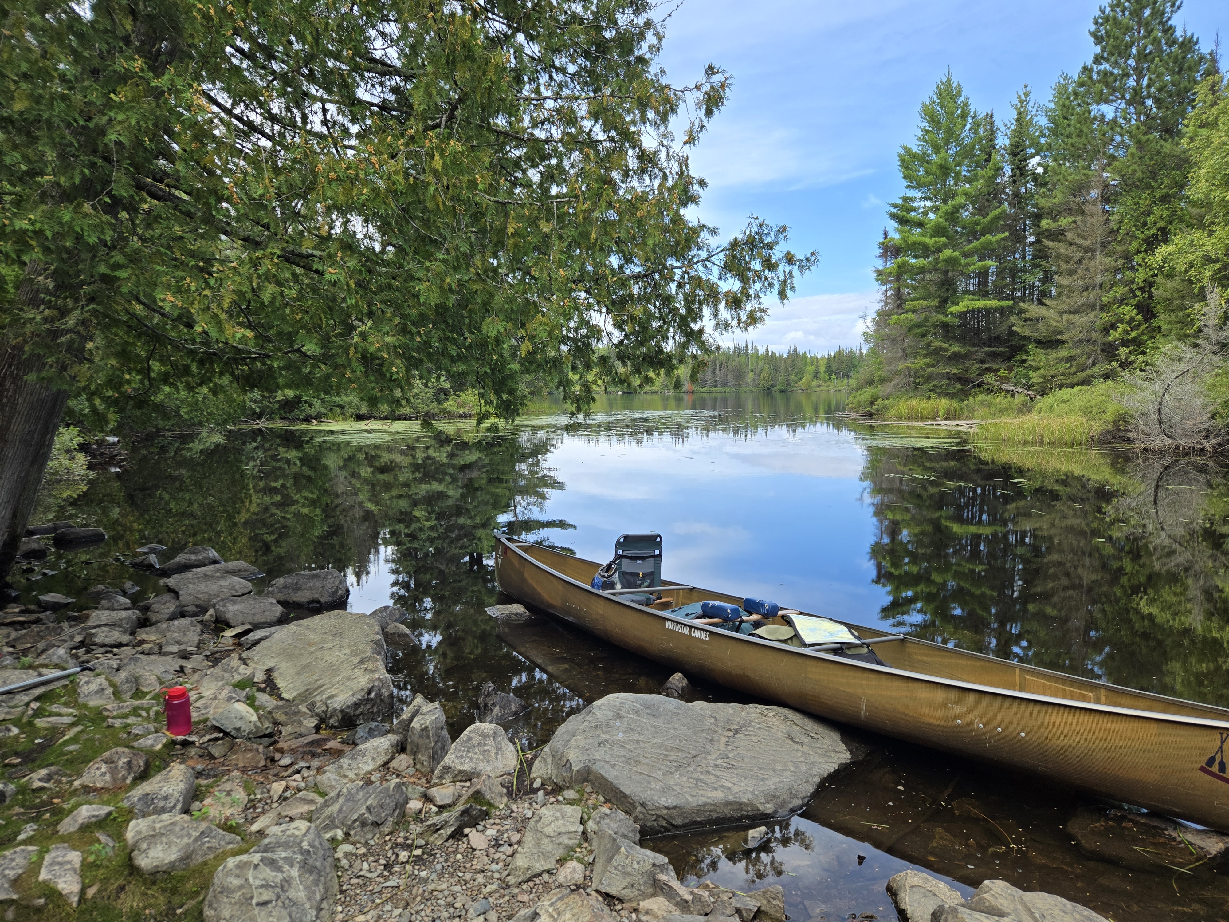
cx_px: 614
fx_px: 817
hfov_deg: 73.9
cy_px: 461
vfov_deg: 58.9
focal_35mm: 23
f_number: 1.8
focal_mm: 5.4
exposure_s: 1/769
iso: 25
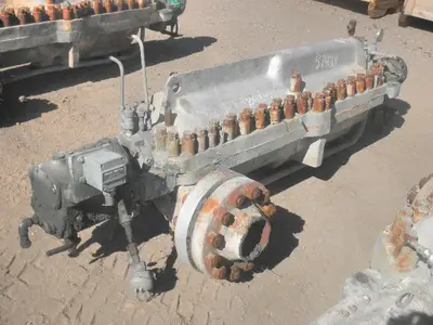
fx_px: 550
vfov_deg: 32.9
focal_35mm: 44
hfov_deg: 42.9
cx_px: 216
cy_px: 162
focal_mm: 7.9
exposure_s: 1/125
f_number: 9.6
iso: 64
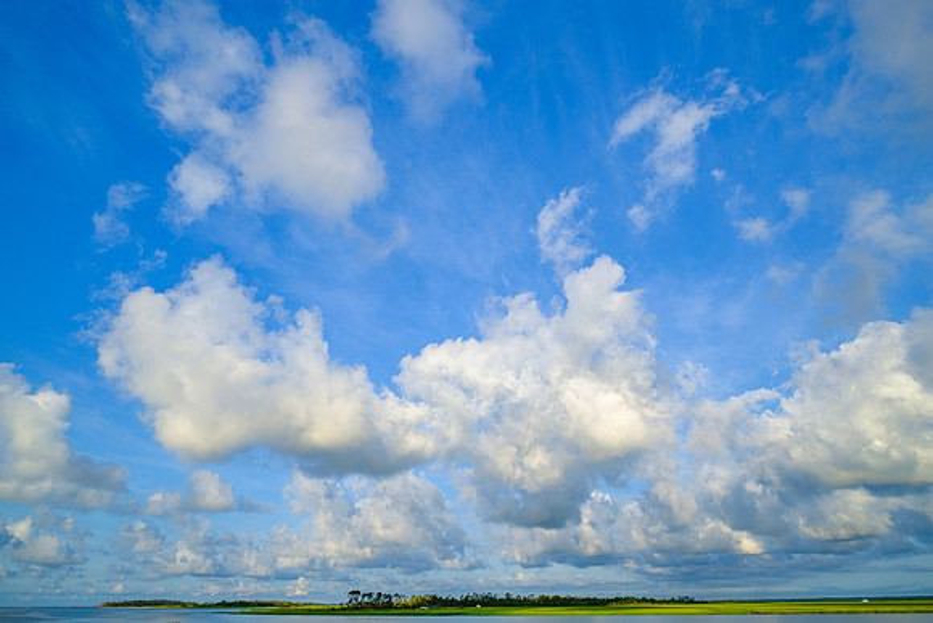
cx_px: 469
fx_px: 444
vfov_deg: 70.0
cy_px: 313
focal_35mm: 17
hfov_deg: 92.8
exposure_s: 1/420
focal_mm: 11.5
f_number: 8
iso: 200
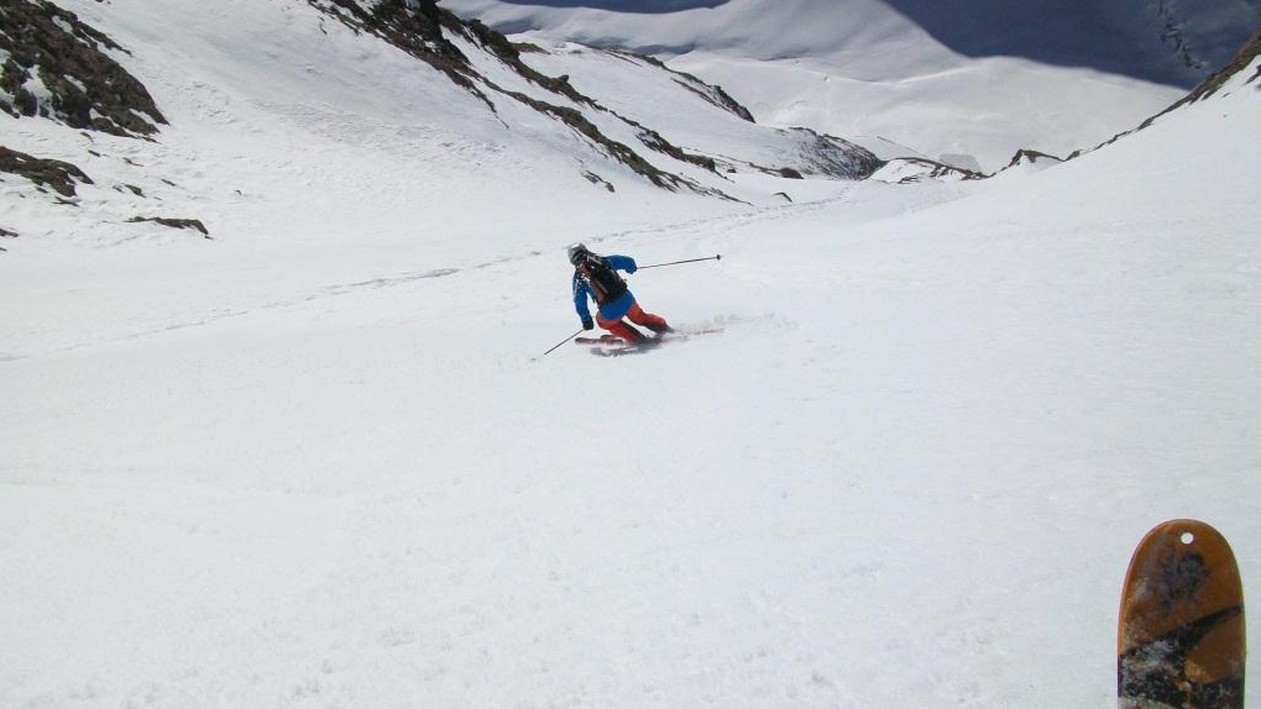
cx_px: 632
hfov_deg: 56.6
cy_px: 319
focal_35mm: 35
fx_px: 1170
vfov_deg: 33.7
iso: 64
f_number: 5.5
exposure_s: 1/1280
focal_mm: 5.7
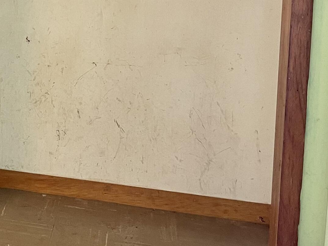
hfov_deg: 24.7
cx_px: -41
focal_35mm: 73
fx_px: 692
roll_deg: -2.8
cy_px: -62
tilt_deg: -2.8
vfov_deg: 18.9
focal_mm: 5.1
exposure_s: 1/60
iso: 160
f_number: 1.6
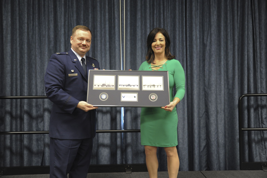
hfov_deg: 58.7
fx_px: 237
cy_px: 89
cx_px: 134
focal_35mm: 32
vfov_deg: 41.1
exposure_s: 1/60
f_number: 4
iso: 2500
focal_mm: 32
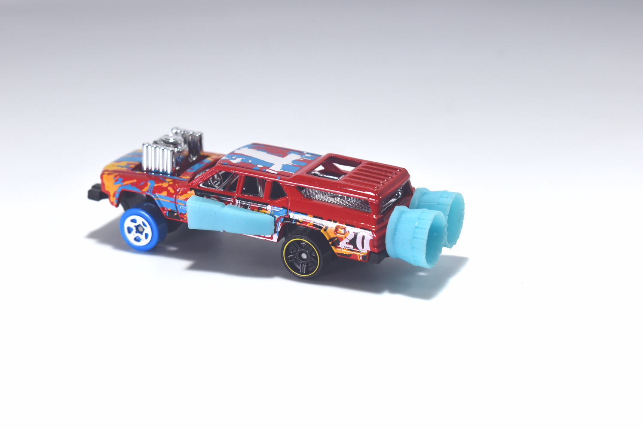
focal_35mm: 78
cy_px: 215
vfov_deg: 17.5
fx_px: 1394
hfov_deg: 26.0
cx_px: 322
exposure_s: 1/250
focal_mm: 52
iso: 160
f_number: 8
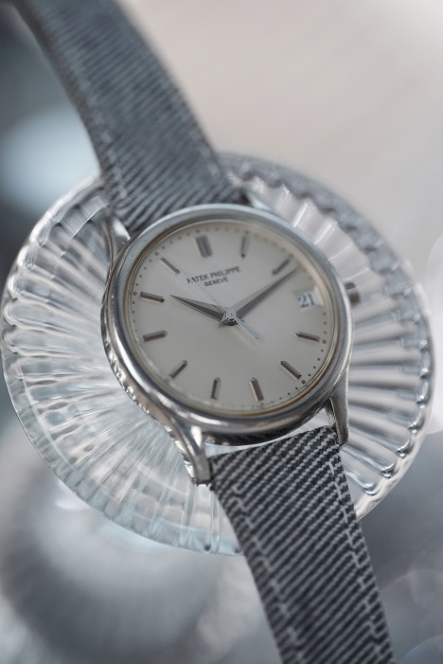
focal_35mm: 105
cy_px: 332
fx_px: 1936
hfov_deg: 13.1
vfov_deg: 19.4
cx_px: 222
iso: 2500
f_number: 2.8
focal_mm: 105
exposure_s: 1/250
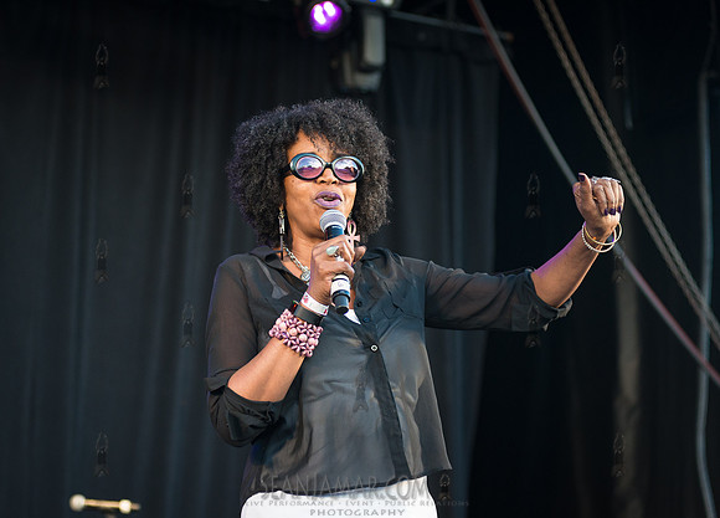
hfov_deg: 20.6
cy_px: 254
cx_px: 285
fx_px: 1983
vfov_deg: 14.9
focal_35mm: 97
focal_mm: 80
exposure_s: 1/500
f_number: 4
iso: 1000
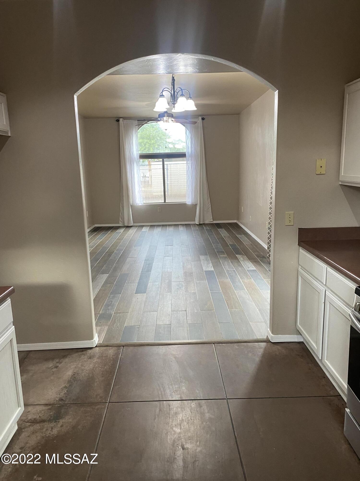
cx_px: 180
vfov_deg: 67.3
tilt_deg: -10.8
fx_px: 361
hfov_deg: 53.1
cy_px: 240
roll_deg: +2.0
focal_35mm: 26
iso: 200
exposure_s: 1/60
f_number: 1.8
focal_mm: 4.25
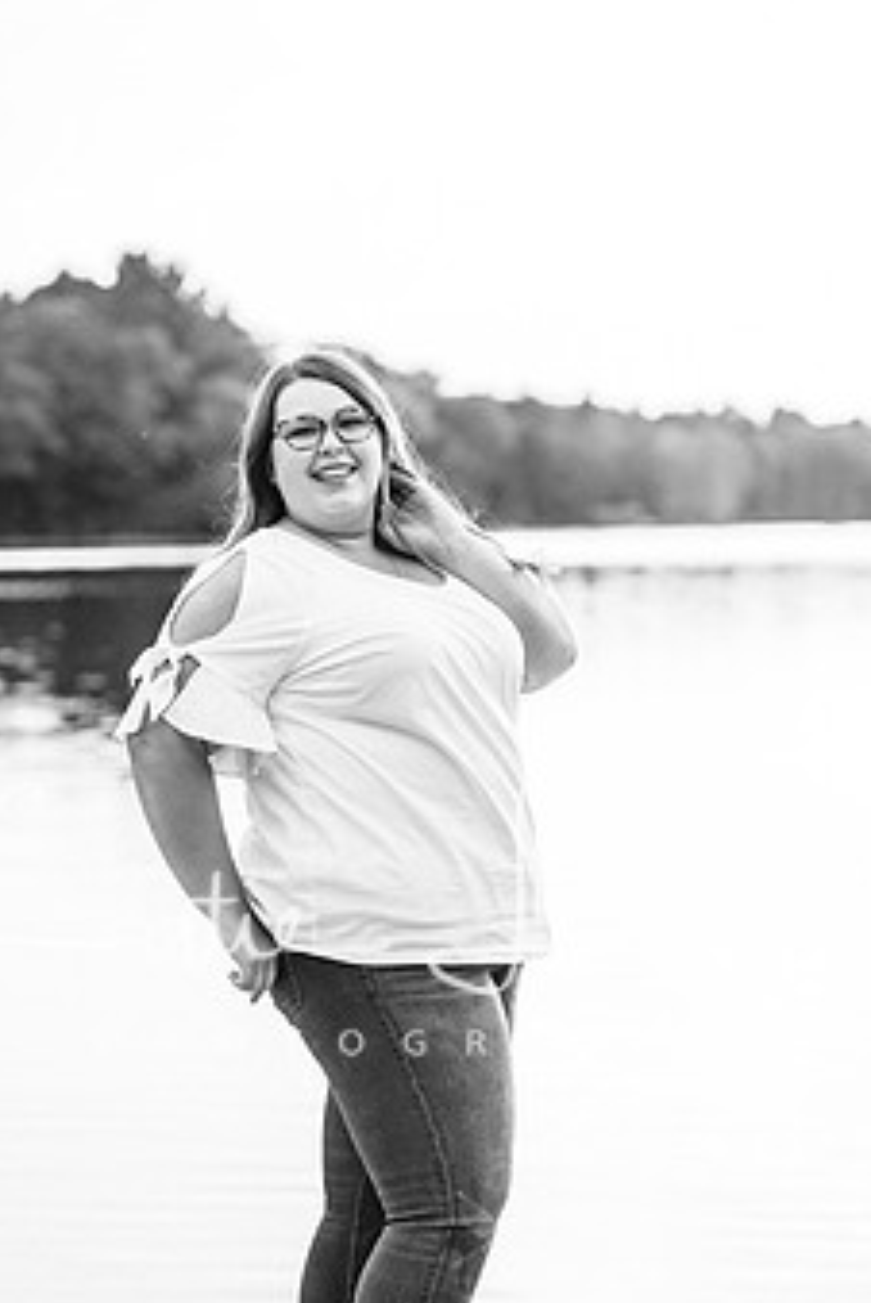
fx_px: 4092
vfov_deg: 18.0
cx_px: 385
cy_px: 860
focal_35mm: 113
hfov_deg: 12.1
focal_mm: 85
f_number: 2.8
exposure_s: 1/320
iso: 800
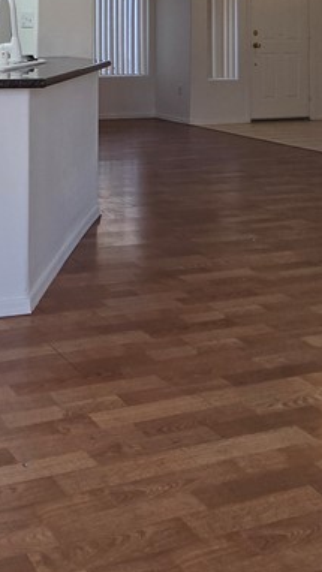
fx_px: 577
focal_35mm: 38
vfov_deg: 44.9
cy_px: 3
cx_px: -129
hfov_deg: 25.4
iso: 64
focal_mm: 2.2
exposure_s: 1/120
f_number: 2.2
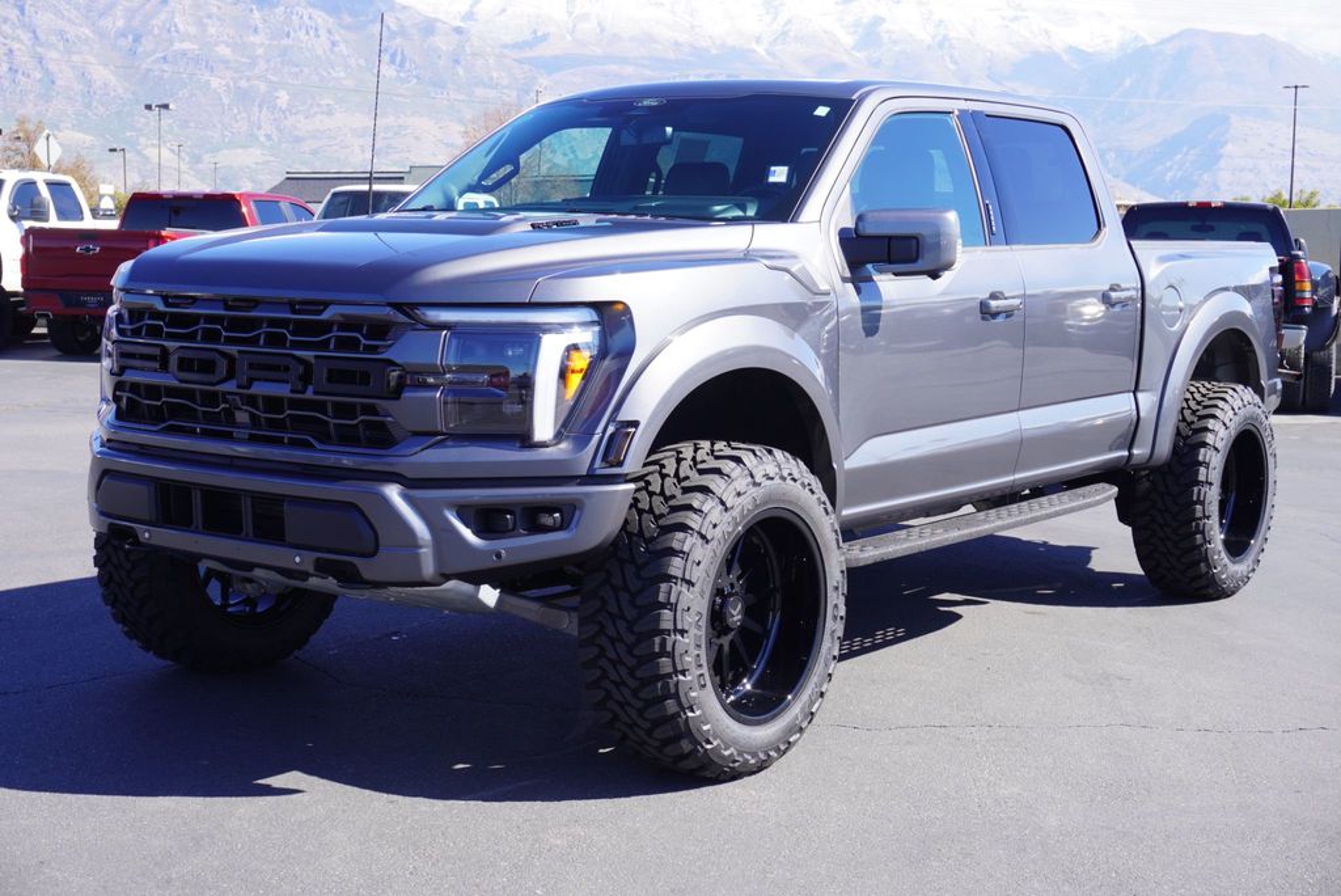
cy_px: 448
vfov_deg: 27.3
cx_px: 670
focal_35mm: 50
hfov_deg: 39.9
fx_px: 1845
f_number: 8
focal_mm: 33
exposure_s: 1/100
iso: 100
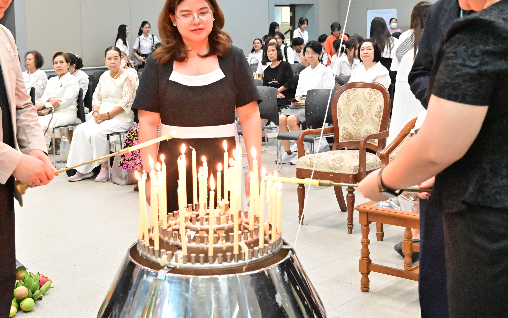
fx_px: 706
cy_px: 115
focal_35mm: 51
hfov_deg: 39.4
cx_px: 198
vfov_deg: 25.3
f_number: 5.6
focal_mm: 38
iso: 20000
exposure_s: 1/160
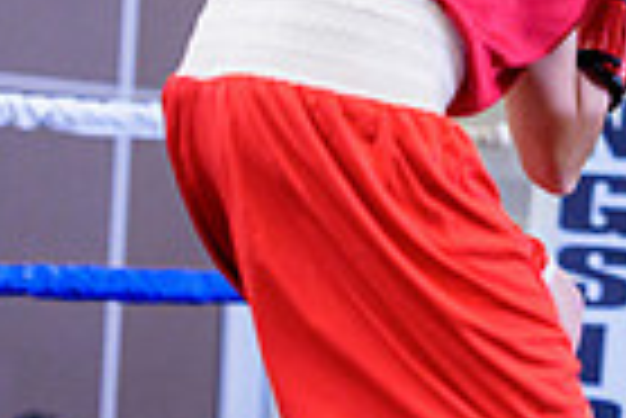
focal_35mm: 208
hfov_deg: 9.5
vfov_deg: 6.6
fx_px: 3621
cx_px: 1076
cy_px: -47
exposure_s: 1/1000
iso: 3200
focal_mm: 50
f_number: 2
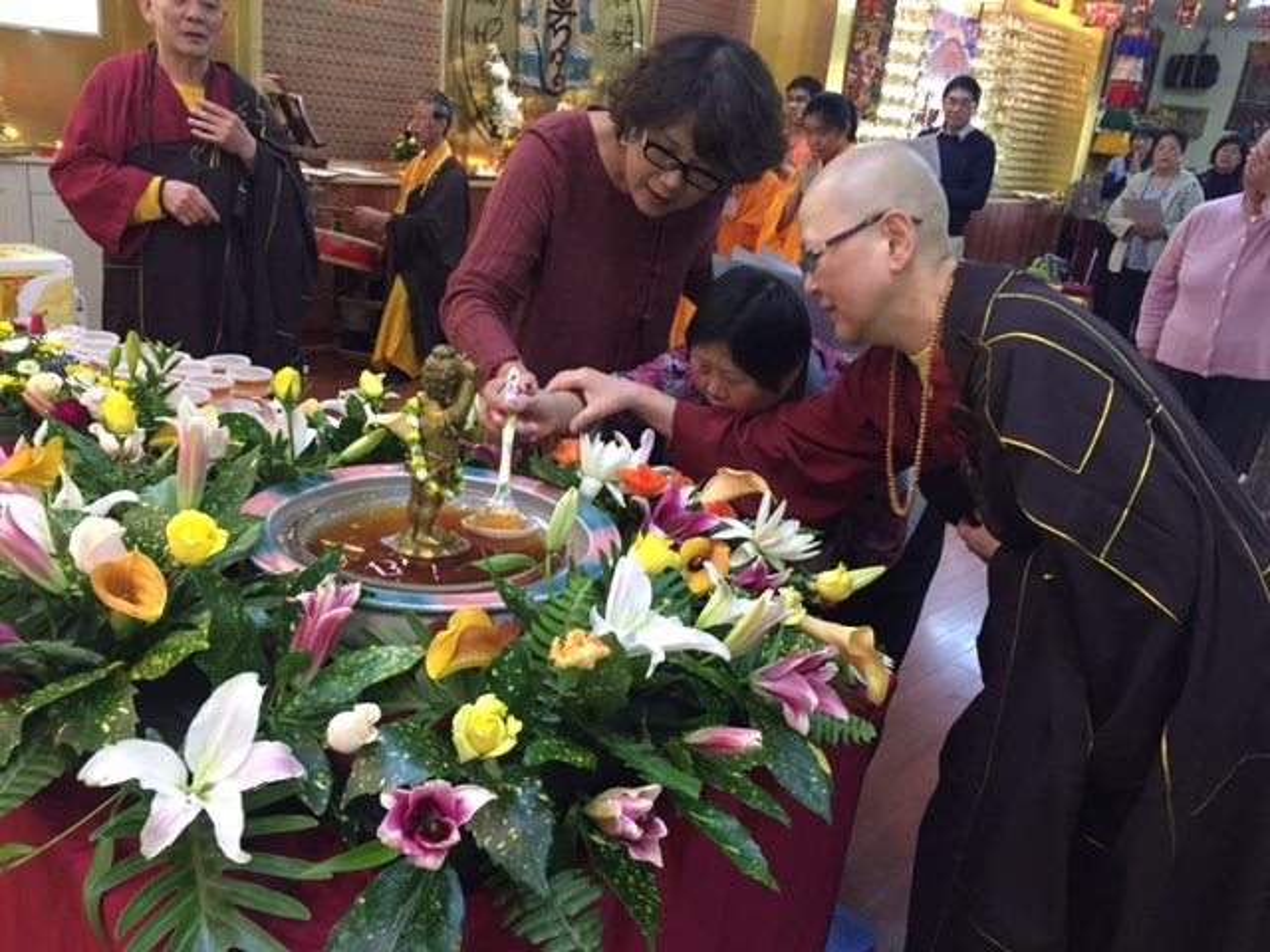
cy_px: 476
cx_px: 635
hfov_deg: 61.7
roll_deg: -7.1
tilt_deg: -19.2
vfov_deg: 48.2
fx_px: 1064
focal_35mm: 29
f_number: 2.2
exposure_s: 1/33
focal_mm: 4.15
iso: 200
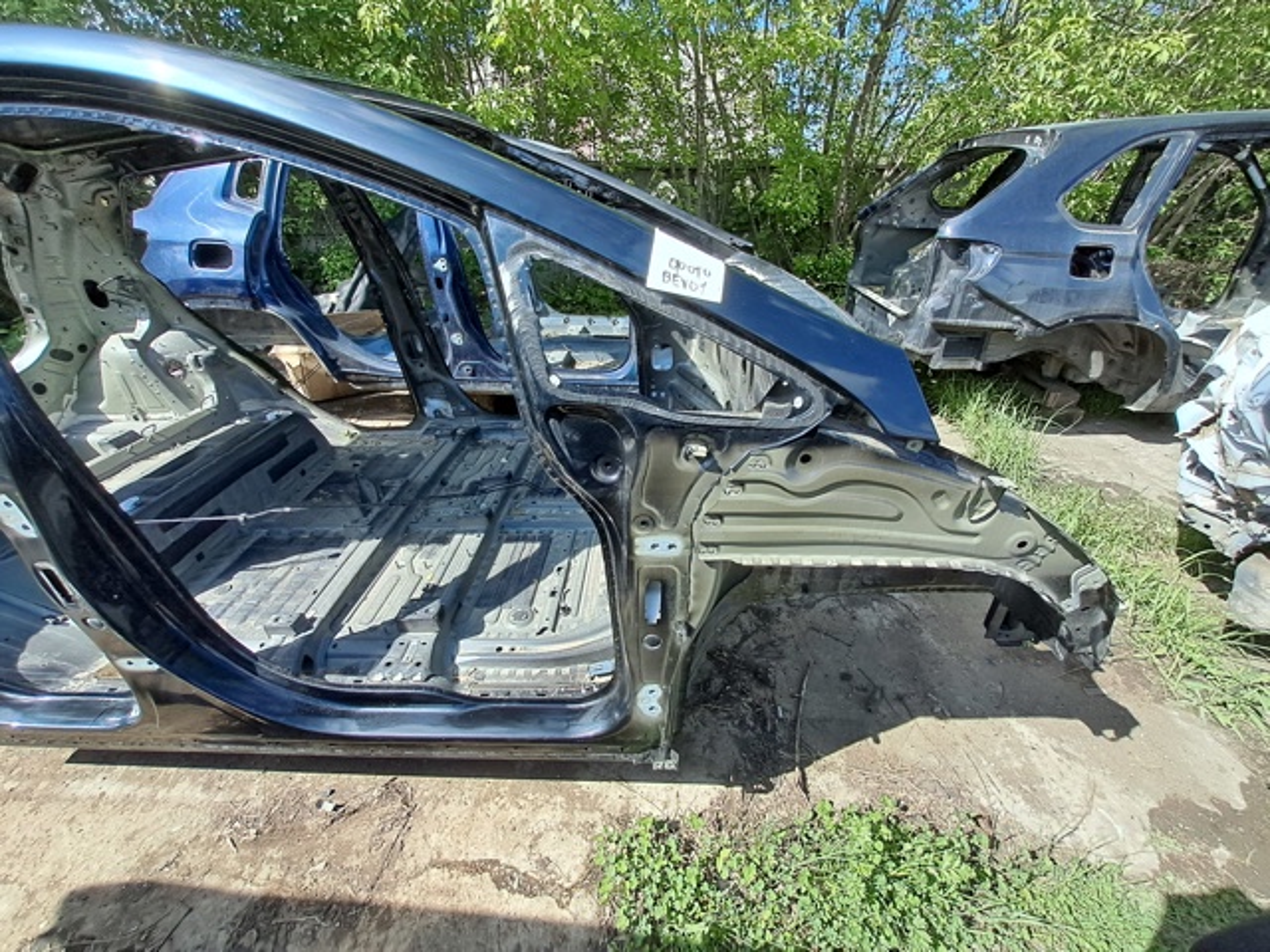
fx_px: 477
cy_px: 476
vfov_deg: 89.9
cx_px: 635
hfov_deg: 106.2
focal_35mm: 13
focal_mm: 1.13
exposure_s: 1/662
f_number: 2.2
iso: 50
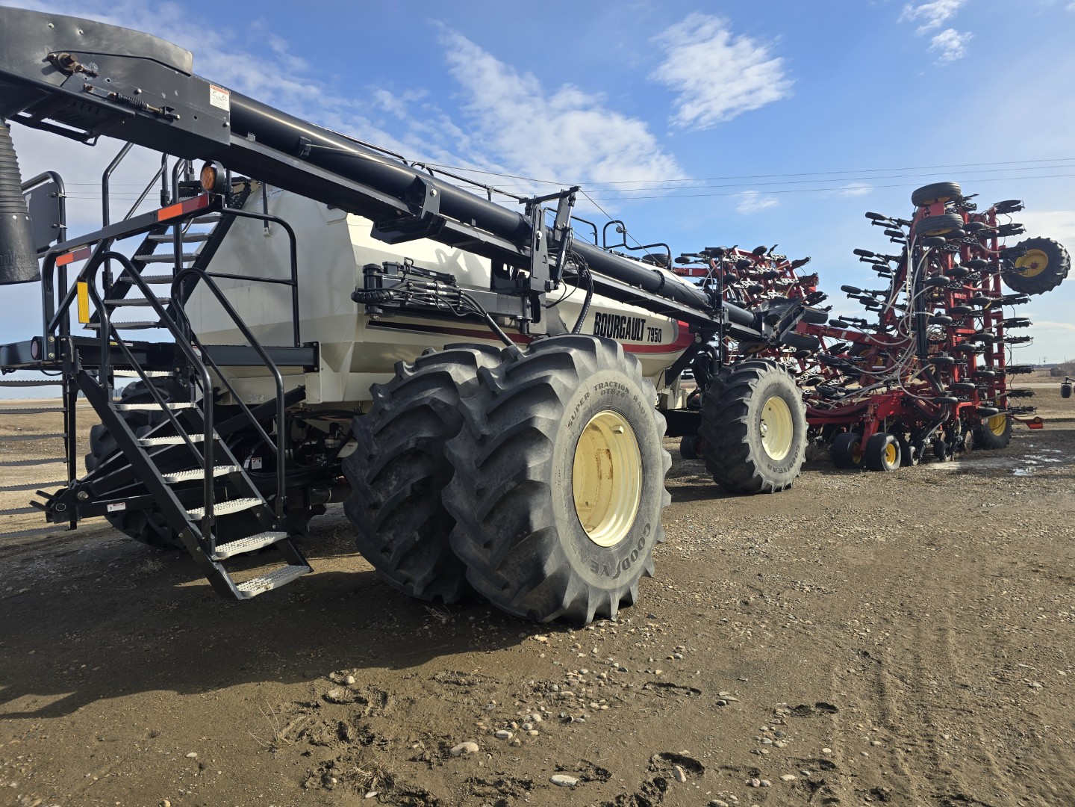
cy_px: 404
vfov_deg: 58.9
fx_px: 714
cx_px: 538
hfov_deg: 73.9
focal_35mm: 23
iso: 12
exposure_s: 1/633
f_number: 1.7
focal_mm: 6.3
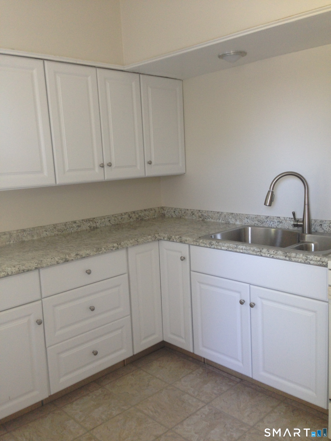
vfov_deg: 55.4
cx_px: 166
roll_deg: +3.5
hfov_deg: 42.9
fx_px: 421
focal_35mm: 33
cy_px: 220
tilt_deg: -6.0
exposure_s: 1/20
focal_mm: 4.12
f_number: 2.4
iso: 80
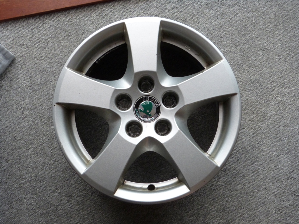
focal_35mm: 46
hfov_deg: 41.2
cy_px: 112
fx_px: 397
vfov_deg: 31.5
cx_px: 150
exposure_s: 1/60
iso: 320
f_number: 3.2
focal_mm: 8.3
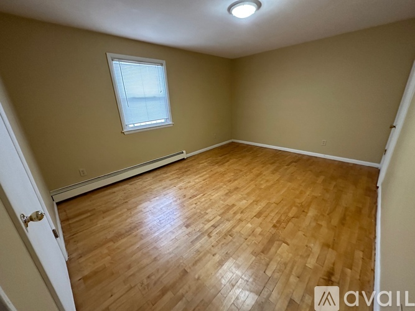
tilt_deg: -20.1
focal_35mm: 14
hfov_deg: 102.1
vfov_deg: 85.7
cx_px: 208
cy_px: 156
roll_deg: +2.8
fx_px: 168
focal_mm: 2.22
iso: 800
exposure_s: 1/60
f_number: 2.2
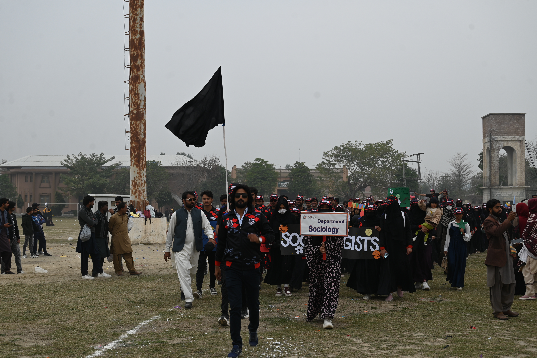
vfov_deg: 28.7
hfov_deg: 41.9
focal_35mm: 47
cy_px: 179
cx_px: 268
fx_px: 701
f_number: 6.3
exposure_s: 1/160
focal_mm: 47
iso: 100
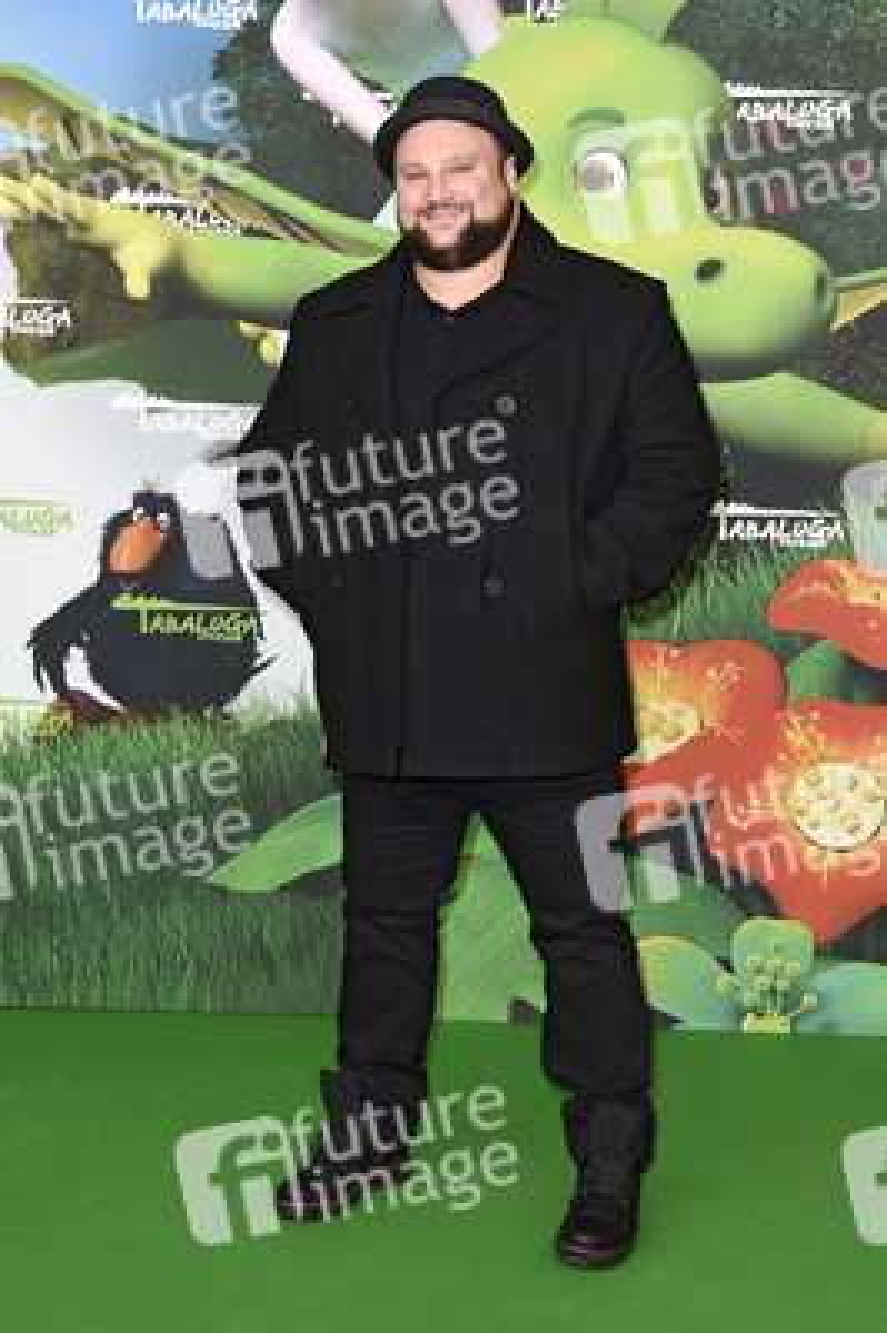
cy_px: 666
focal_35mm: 48
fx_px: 1777
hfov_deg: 28.0
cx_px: 444
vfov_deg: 41.1
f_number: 5.6
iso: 500
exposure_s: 1/125
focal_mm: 32
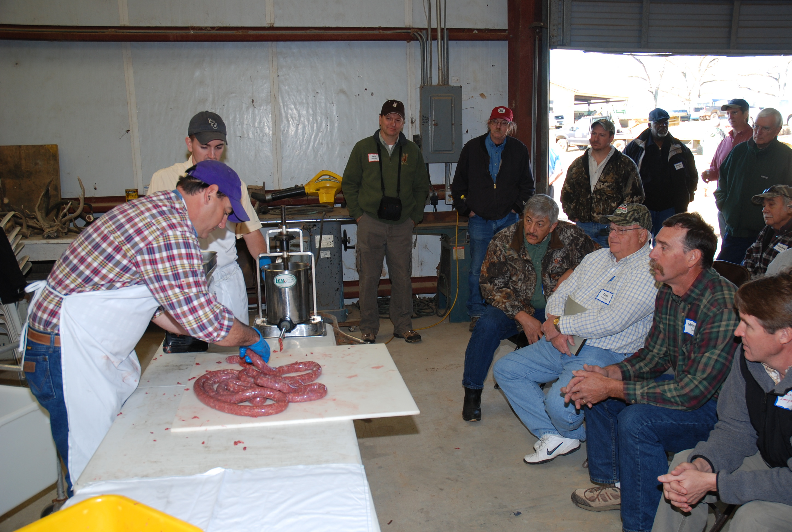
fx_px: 727
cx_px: 396
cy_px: 266
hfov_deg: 57.1
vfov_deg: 40.1
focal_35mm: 33
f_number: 5
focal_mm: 22
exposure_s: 1/60
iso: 200
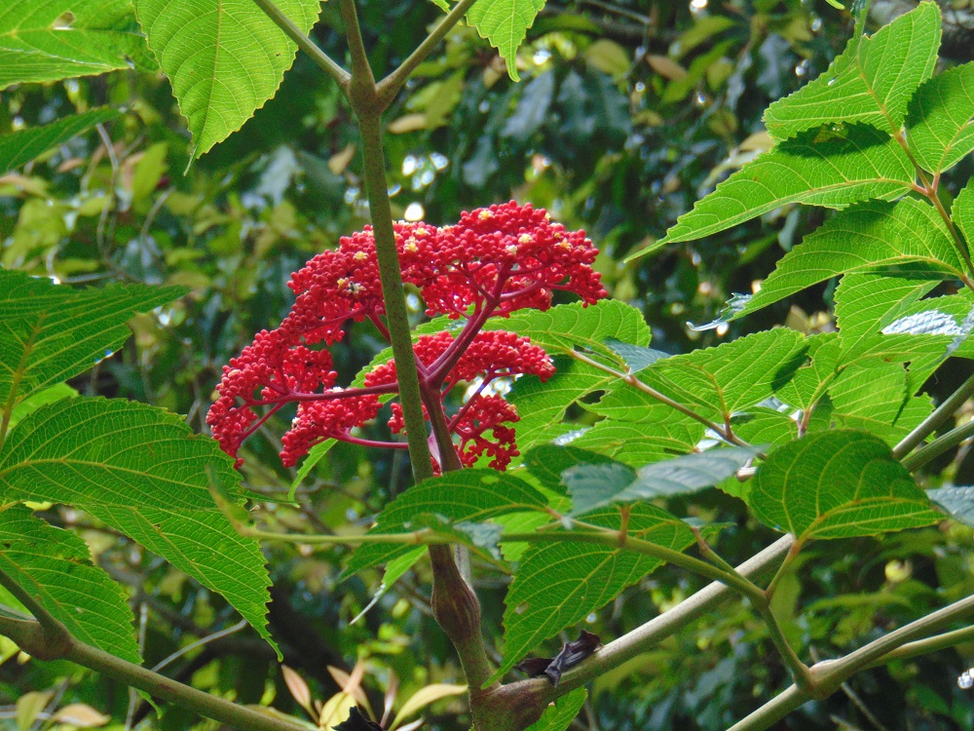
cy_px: 366
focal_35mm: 164
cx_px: 487
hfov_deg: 12.0
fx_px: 4615
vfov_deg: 9.1
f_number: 4
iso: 200
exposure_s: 1/125
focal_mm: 29.5
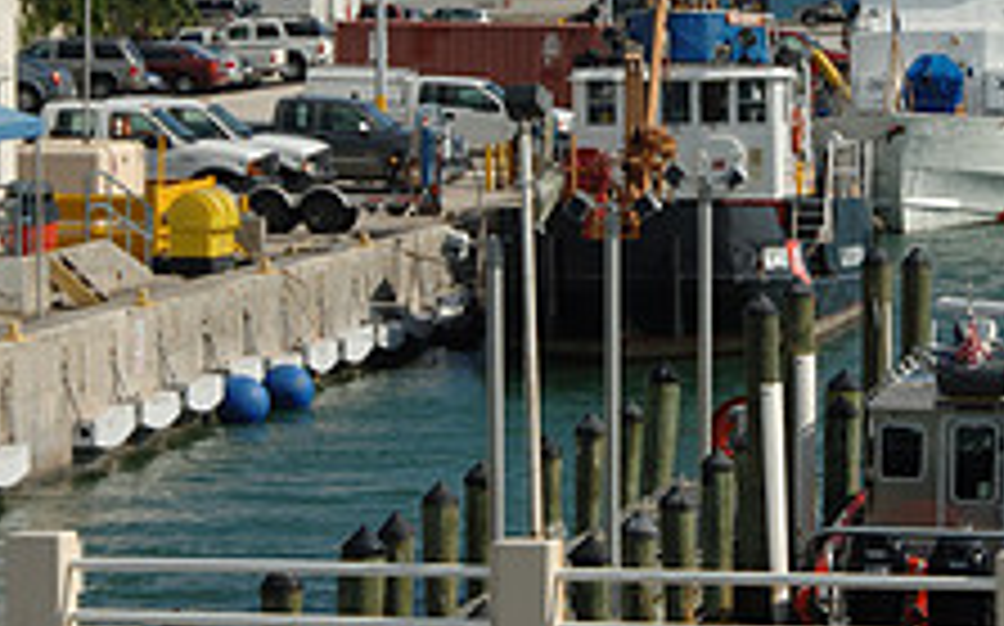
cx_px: 657
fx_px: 7601
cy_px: 137
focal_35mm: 278
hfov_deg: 7.6
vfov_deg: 4.7
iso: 100
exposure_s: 1/320
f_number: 9
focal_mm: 70
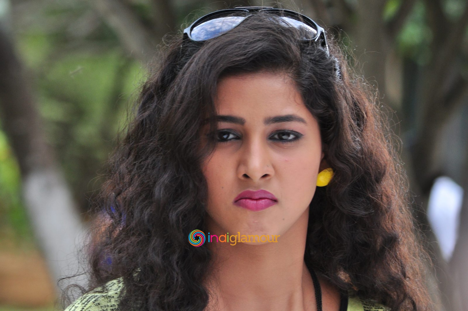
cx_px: 234
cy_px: 156
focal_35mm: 168
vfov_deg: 8.2
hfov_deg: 12.2
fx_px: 2181
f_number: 5.6
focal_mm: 112
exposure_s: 1/125
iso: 400
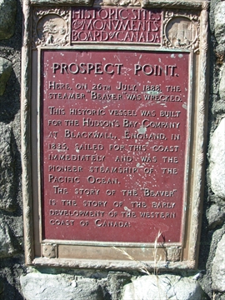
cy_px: 150
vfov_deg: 49.0
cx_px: 112
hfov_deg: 37.7
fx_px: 329
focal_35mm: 38
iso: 50
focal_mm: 6.3
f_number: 2.9
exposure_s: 1/322
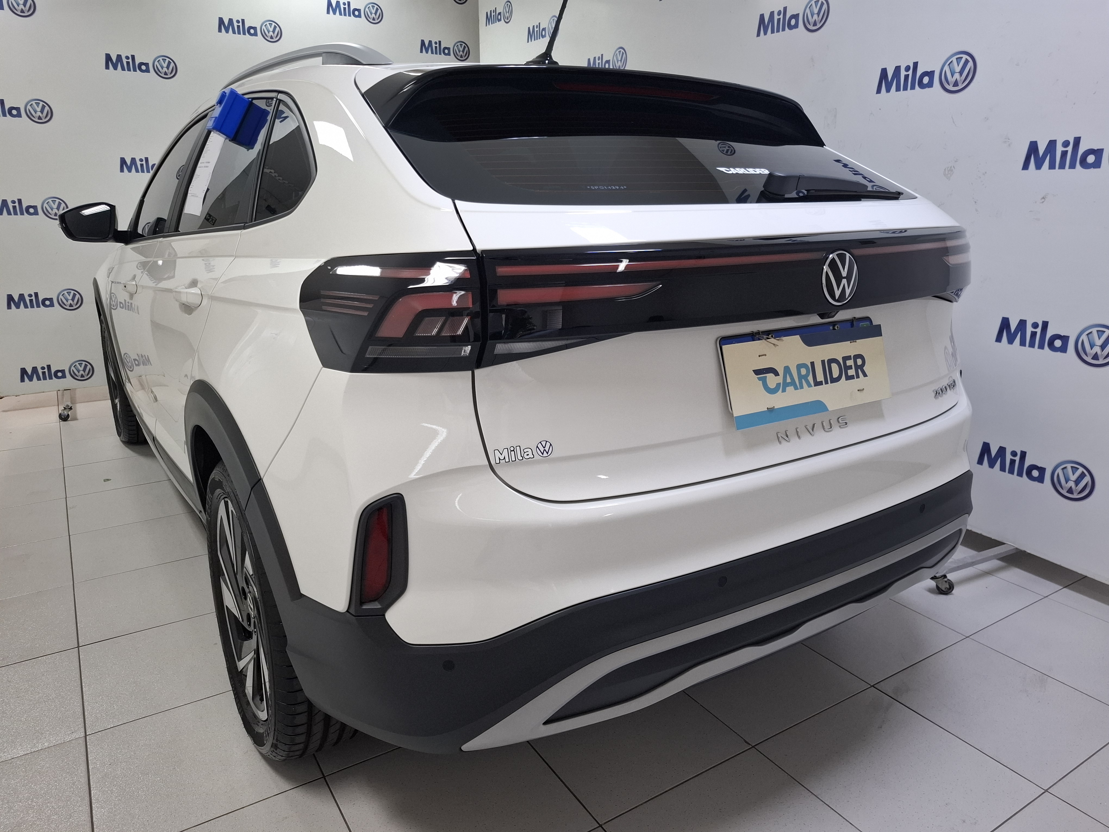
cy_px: 416
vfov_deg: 58.9
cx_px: 554
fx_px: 737
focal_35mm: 23
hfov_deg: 73.9
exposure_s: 1/60
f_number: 1.8
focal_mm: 5.54
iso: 200
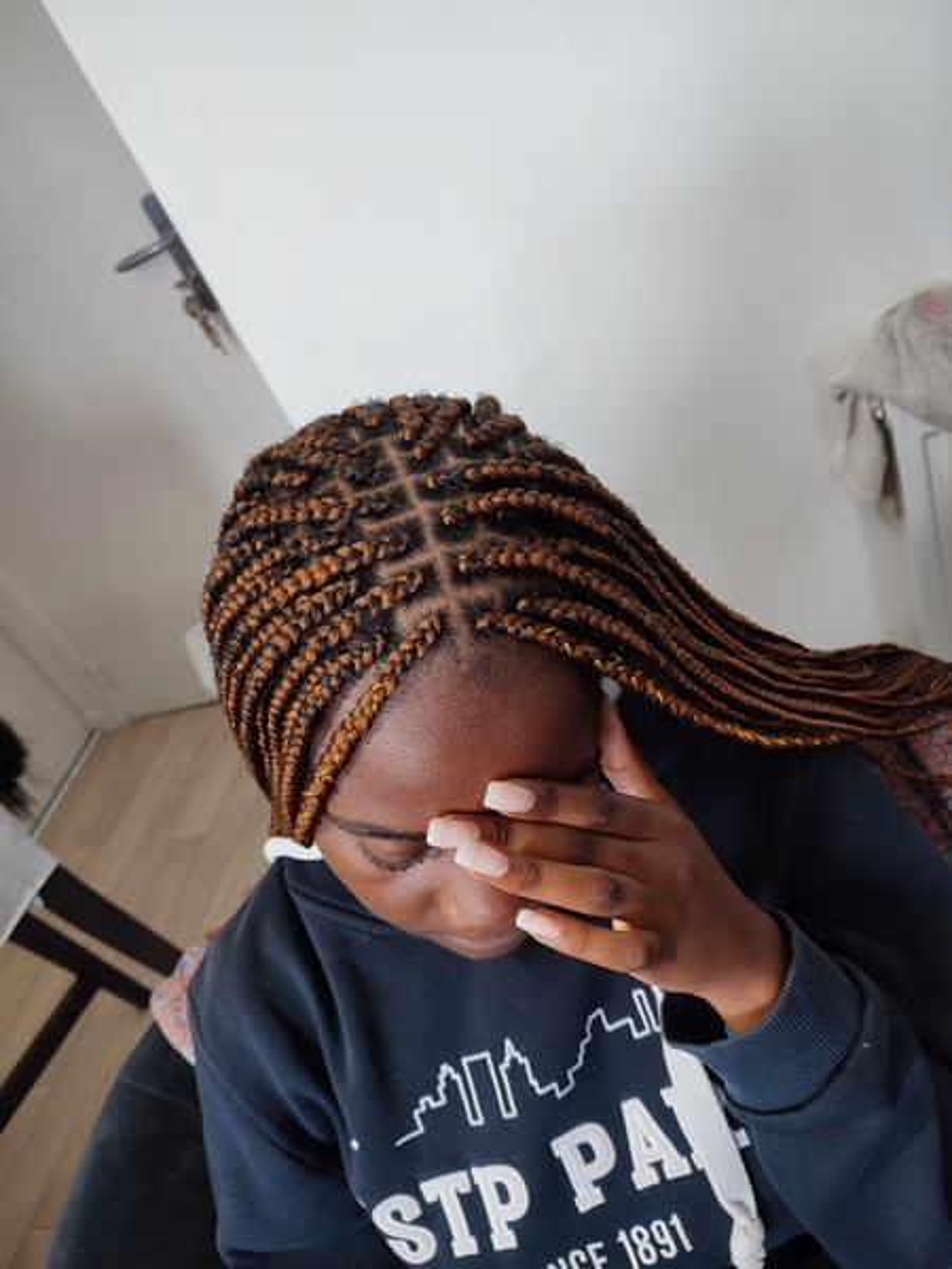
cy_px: 634
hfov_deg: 56.8
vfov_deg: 71.6
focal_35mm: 24
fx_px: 880
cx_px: 476
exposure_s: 1/33
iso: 373
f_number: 1.89
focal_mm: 5.89
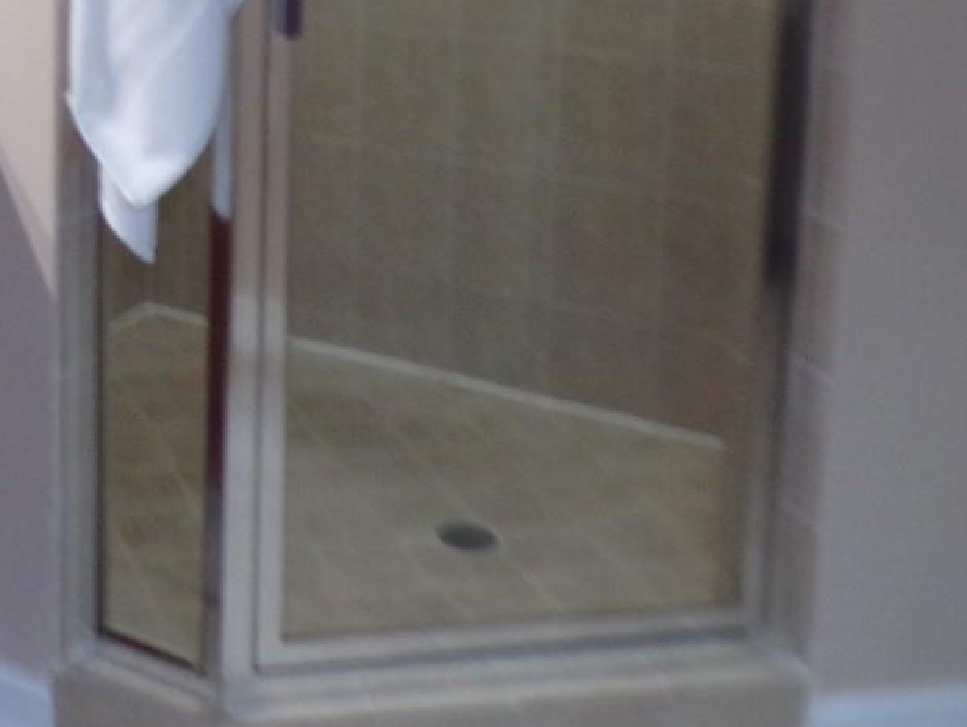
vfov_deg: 22.2
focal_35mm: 62
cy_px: -94
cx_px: -5
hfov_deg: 29.1
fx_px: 1733
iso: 200
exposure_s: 1/34
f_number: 3
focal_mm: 4.3
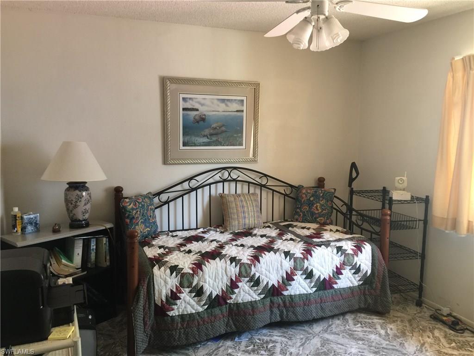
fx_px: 397
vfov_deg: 48.2
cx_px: 237
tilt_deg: -8.0
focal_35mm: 29
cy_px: 178
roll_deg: -0.8
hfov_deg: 61.7
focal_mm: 4.15
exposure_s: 1/15
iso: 80
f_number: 2.2
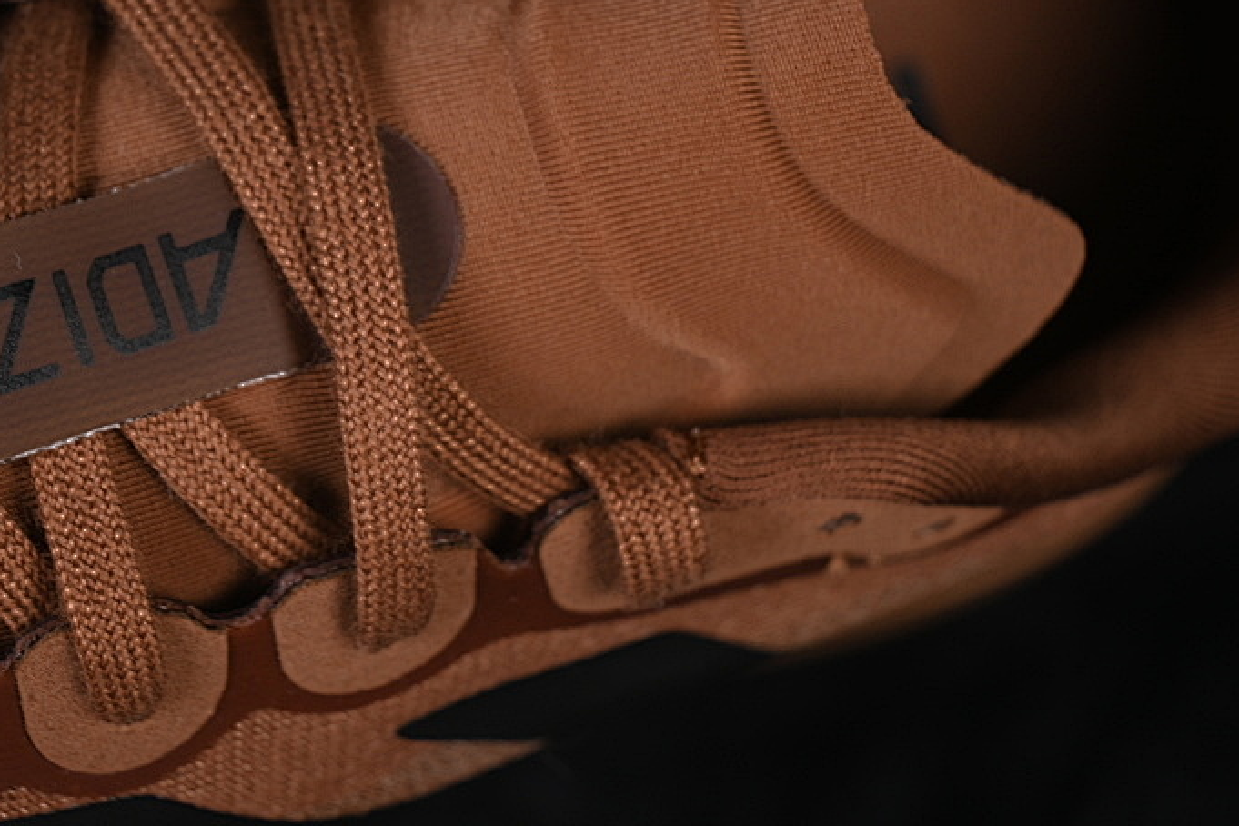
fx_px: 4095
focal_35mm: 119
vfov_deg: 11.5
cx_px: 393
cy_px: 186
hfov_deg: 17.2
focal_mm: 50
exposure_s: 1/60
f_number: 6.3
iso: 160
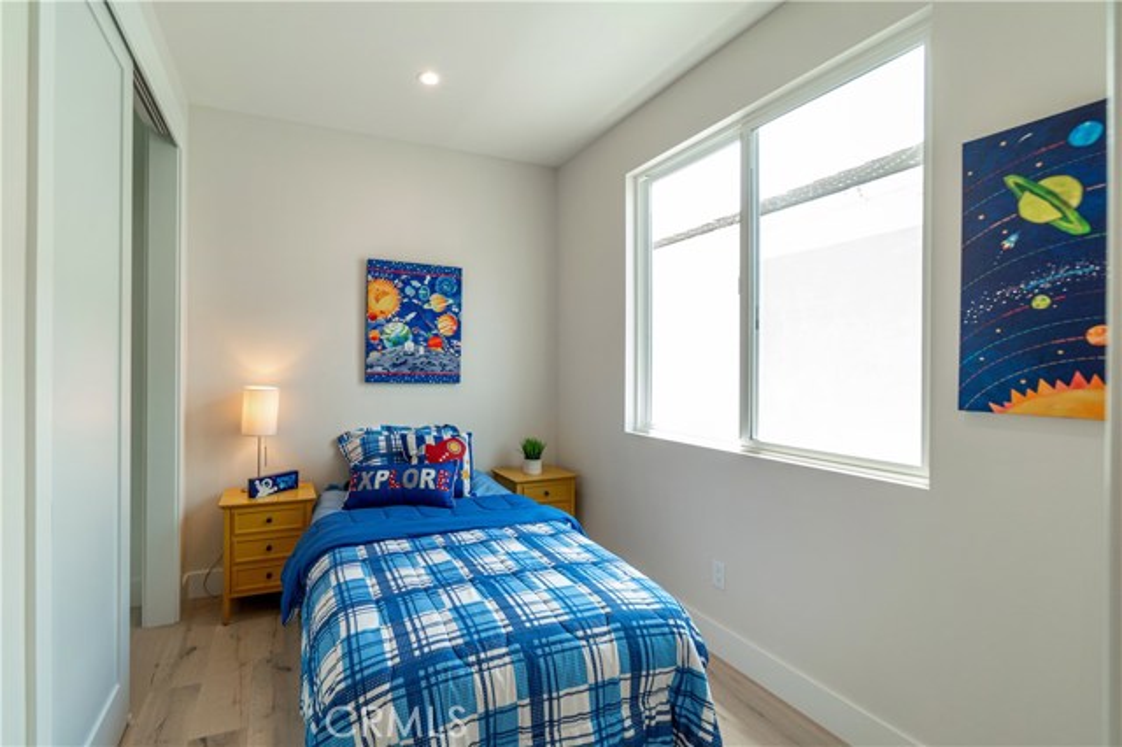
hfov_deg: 100.4
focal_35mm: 15
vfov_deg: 77.3
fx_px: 467
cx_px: 561
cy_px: 374
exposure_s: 1/25
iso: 320
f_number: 7.1
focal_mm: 10
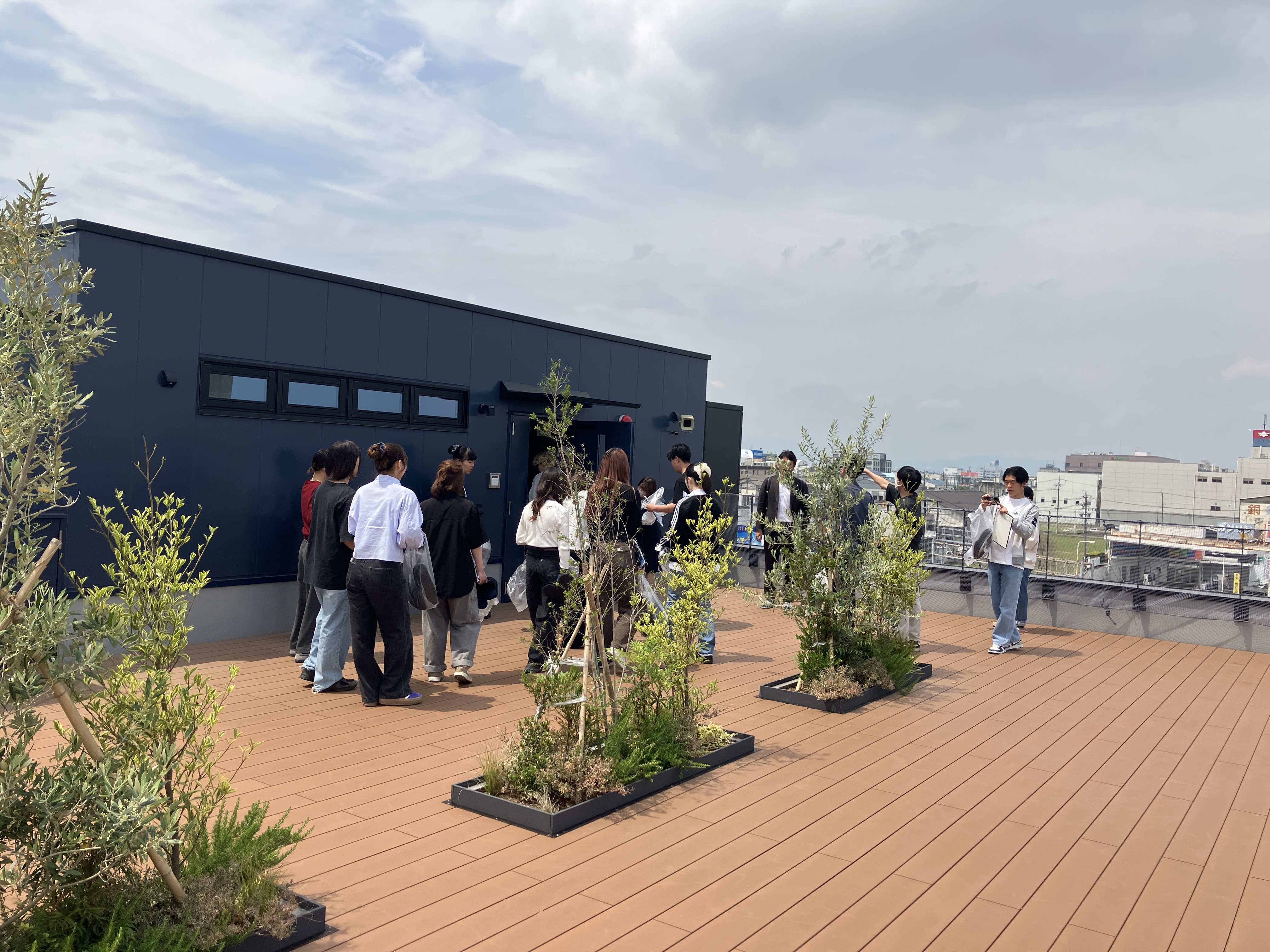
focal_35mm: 28
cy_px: 476
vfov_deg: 49.7
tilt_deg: -0.9
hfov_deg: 63.4
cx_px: 635
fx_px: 1027
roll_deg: -1.6
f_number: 1.8
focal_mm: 3.99
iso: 32
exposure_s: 1/2703
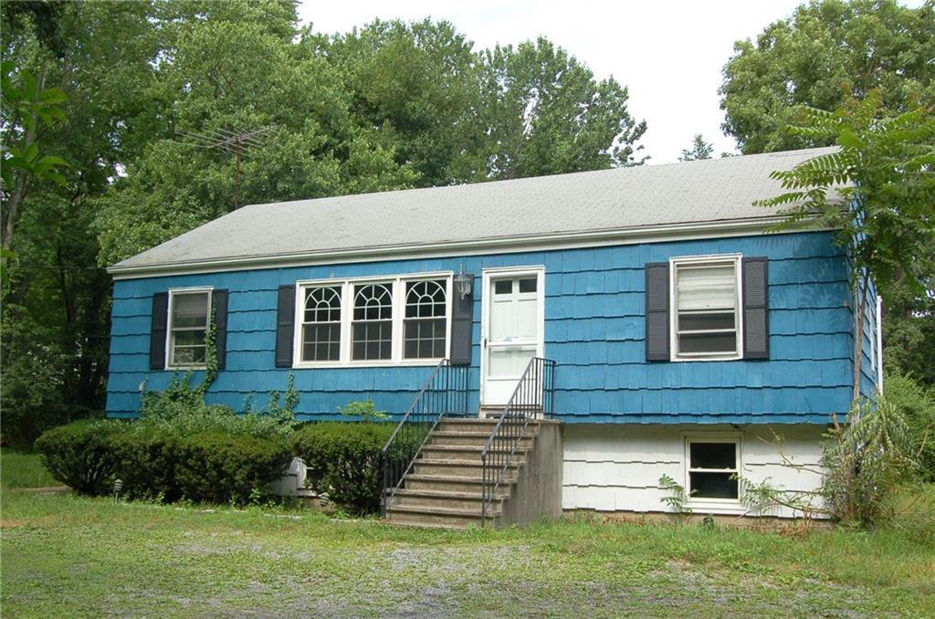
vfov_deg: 36.7
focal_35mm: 36
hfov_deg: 53.2
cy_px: 310
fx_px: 933
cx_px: 468
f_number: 7.1
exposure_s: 1/200
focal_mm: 24
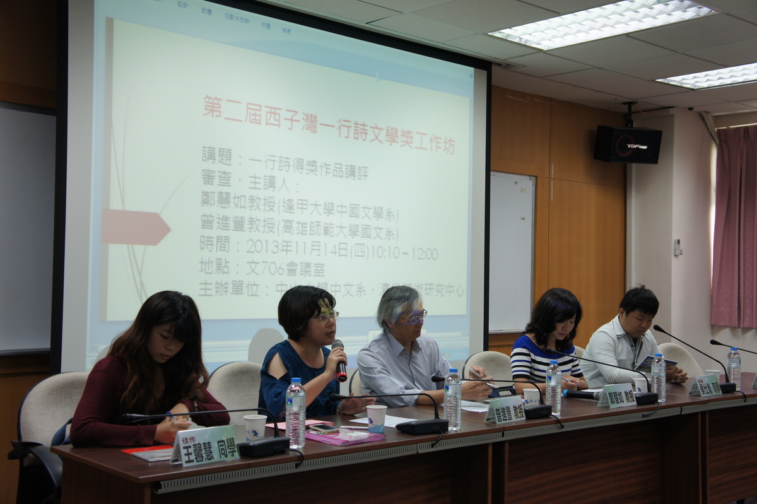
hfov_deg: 45.0
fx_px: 914
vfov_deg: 30.8
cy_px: 252
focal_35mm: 44
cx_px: 378
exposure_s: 1/50
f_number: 4
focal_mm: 29
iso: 200
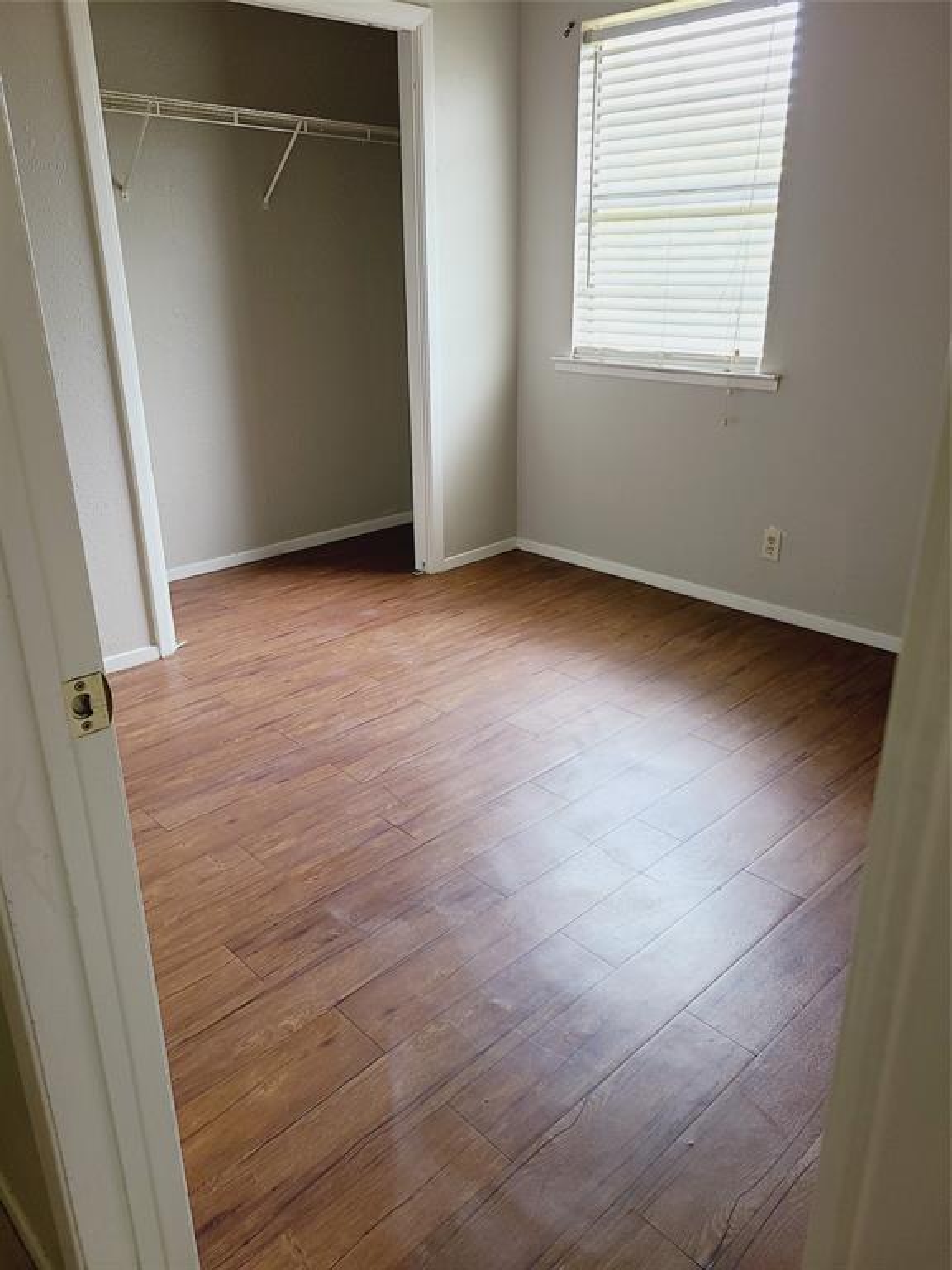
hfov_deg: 53.1
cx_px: 476
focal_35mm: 26
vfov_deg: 67.3
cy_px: 635
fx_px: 953
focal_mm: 5.4
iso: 160
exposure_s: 1/60
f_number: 1.8
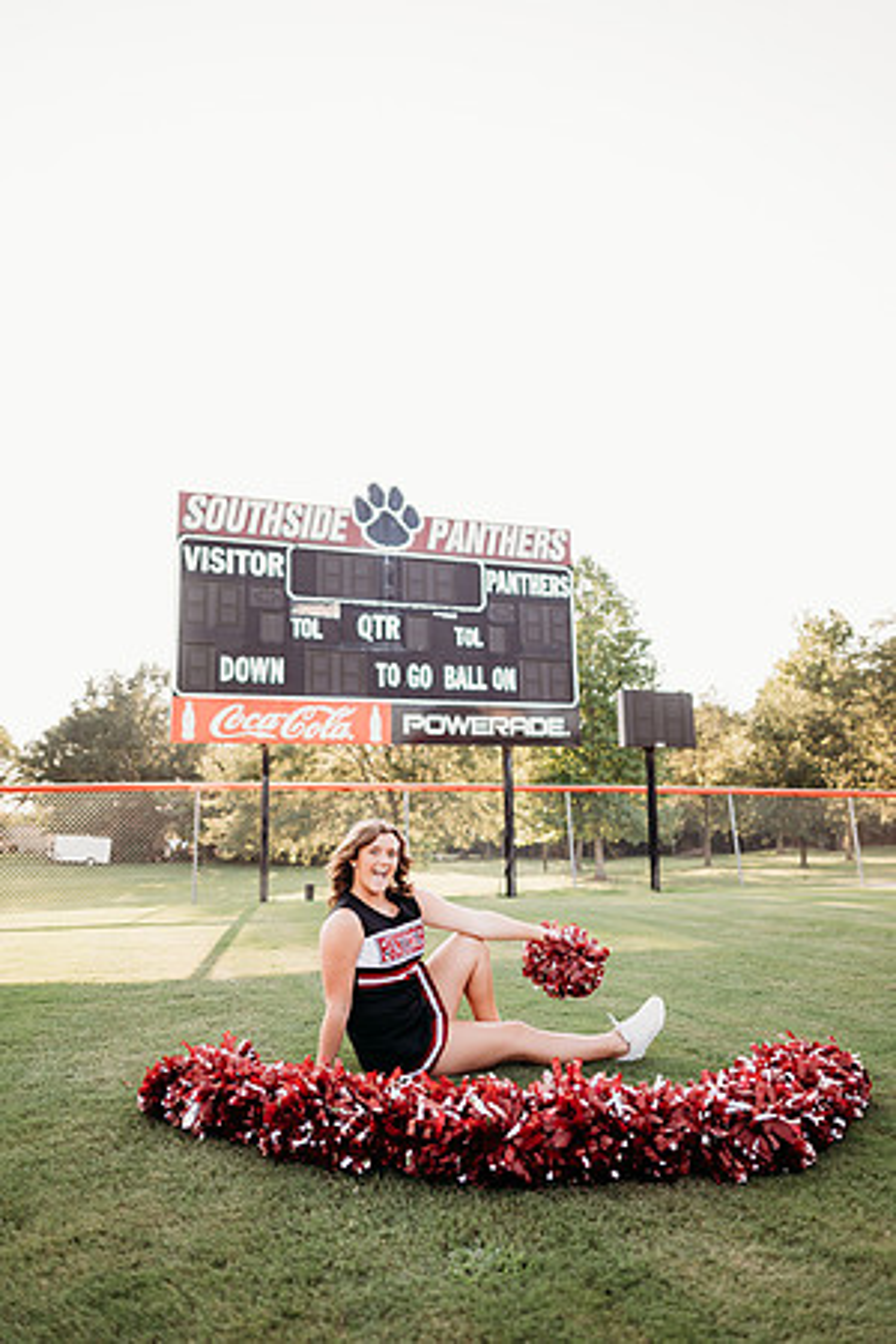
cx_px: 448
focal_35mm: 24
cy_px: 672
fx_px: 896
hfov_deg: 53.1
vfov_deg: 73.7
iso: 125
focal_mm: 24
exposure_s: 1/500
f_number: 2
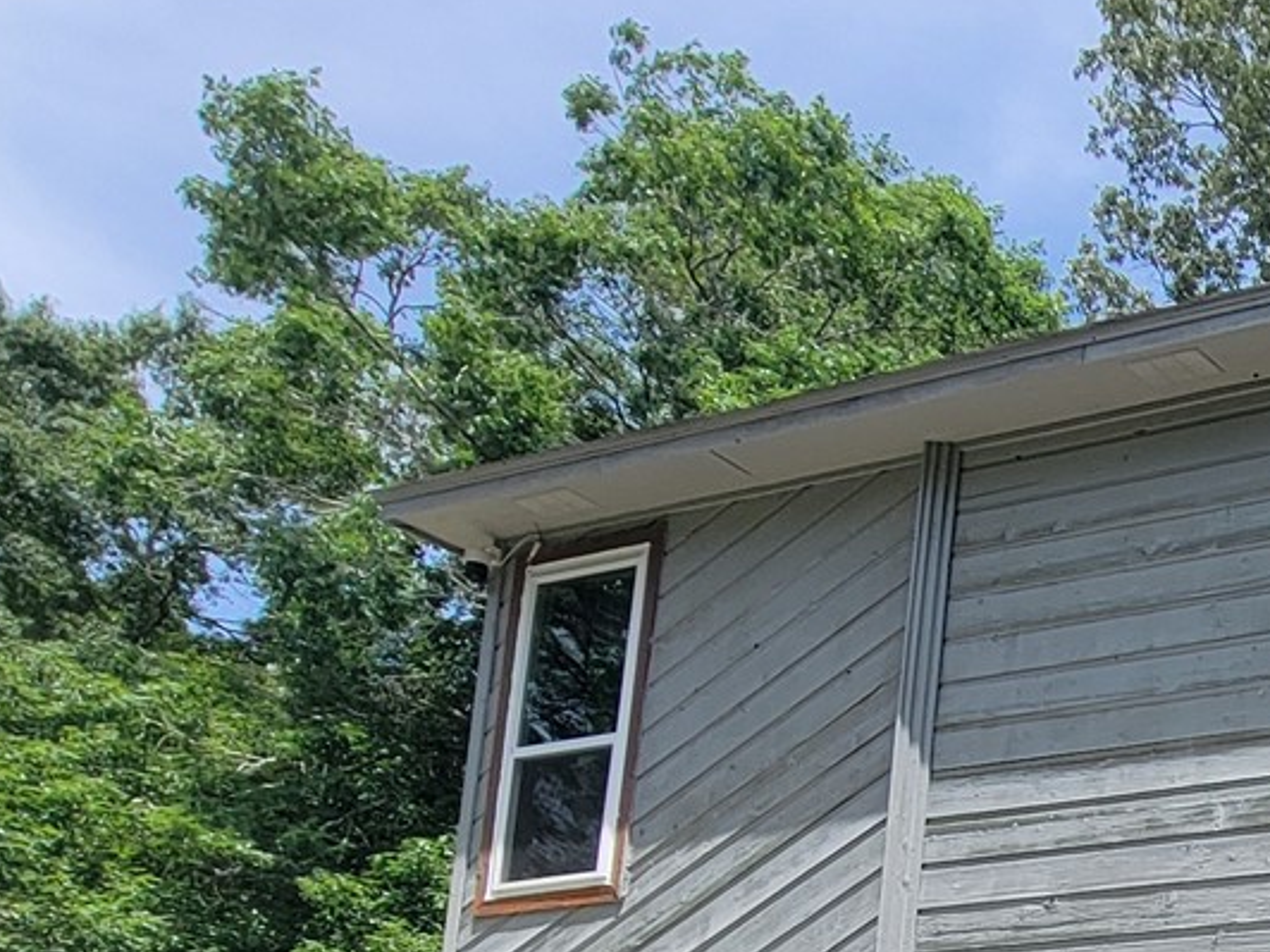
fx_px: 1834
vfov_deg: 25.6
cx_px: 1841
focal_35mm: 50
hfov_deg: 27.8
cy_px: 1191
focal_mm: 2.2
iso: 50
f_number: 2.2
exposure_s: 1/1157
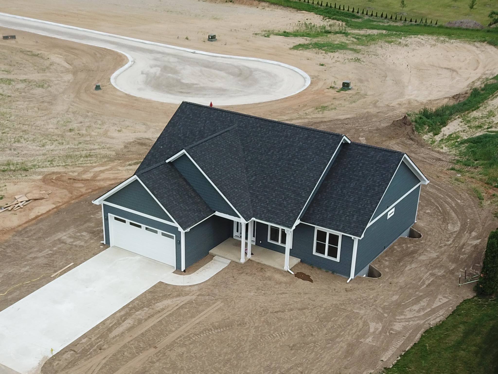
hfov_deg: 67.3
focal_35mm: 26
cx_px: 249
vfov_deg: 53.1
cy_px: 187
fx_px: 374
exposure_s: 1/1175
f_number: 2.2
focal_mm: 4.73
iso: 100
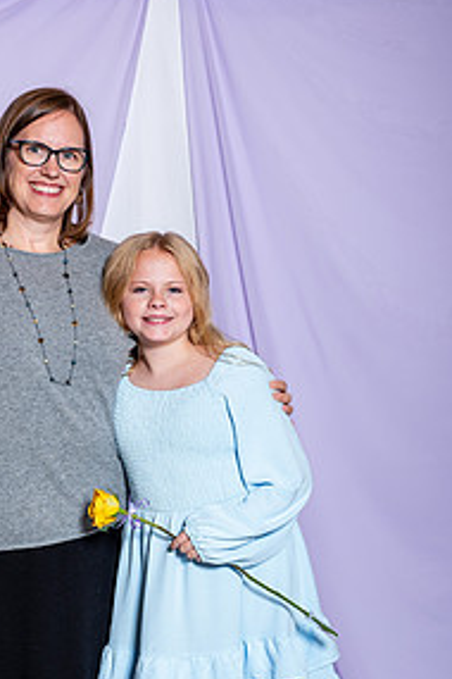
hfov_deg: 13.9
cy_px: 519
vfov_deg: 20.6
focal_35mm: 98
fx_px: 1846
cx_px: 128
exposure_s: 1/200
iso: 250
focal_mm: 62
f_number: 5
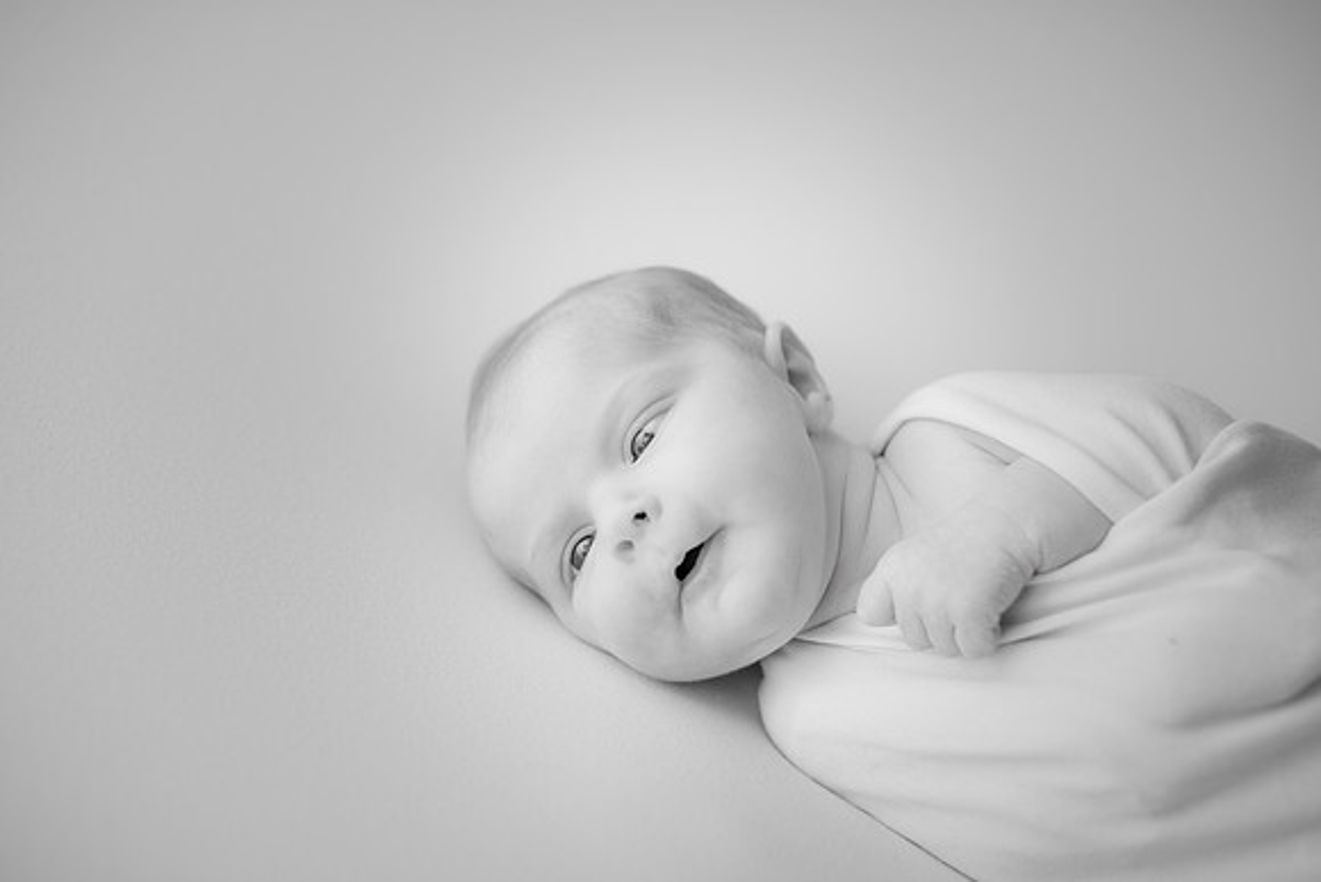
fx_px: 1835
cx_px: 660
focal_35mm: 50
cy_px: 441
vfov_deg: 27.0
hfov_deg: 39.6
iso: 160
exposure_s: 1/160
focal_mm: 50
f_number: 2.8
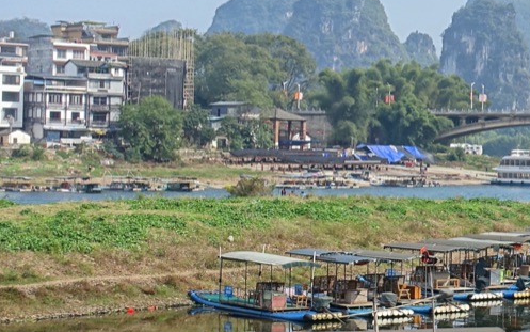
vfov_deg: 12.0
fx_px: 1575
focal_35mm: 109
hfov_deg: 17.6
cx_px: 738
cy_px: 106
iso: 125
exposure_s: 1/125
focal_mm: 13.92
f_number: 4
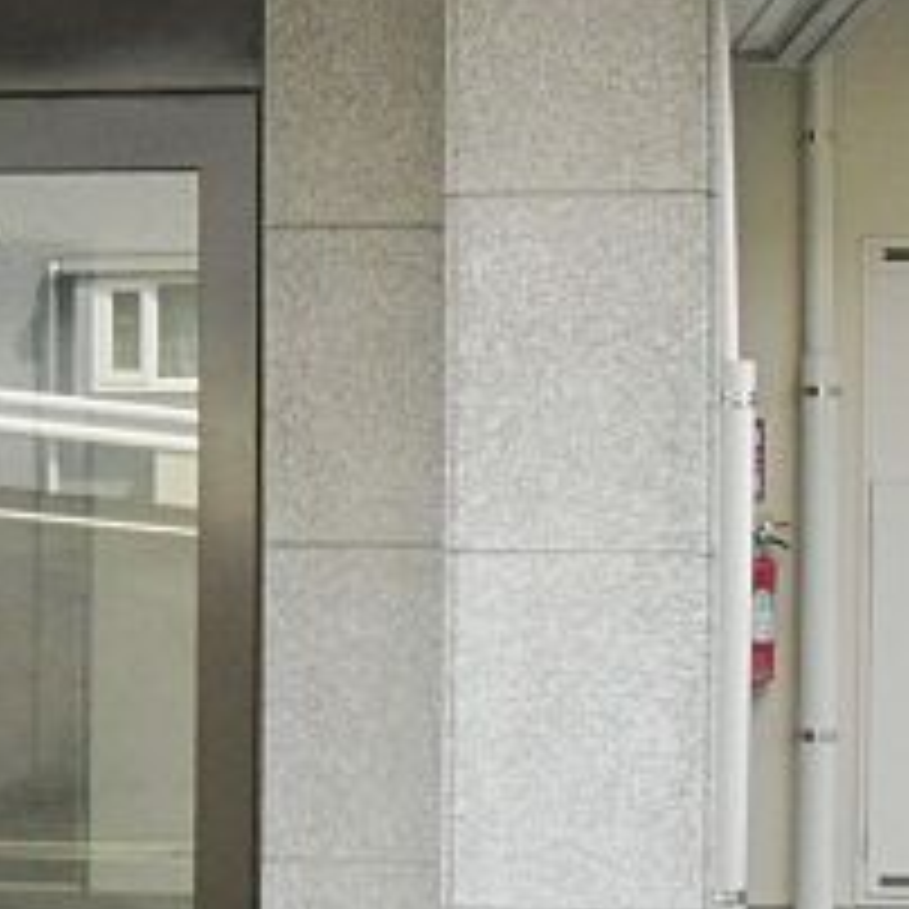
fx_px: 3001
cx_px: -117
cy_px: 522
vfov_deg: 17.2
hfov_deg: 16.6
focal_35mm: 101
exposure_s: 1/400
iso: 200
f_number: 3.1
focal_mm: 6.3
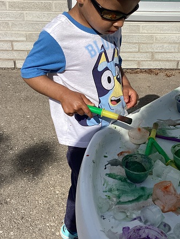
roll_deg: -1.8
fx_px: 325
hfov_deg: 30.6
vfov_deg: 40.4
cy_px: 121
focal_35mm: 47
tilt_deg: -31.3
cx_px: 125
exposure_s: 1/2632
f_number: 2.4
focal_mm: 3.3
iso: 25
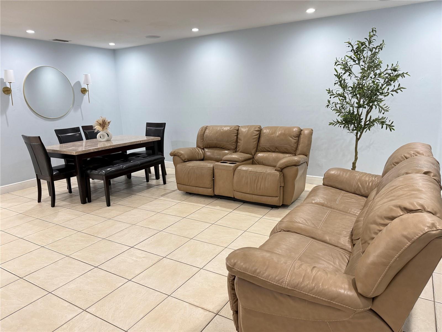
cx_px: 221
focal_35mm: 24
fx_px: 306
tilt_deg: -12.5
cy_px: 166
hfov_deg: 71.6
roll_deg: +1.4
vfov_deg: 56.8
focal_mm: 6.76
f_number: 1.78
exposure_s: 1/60
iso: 320
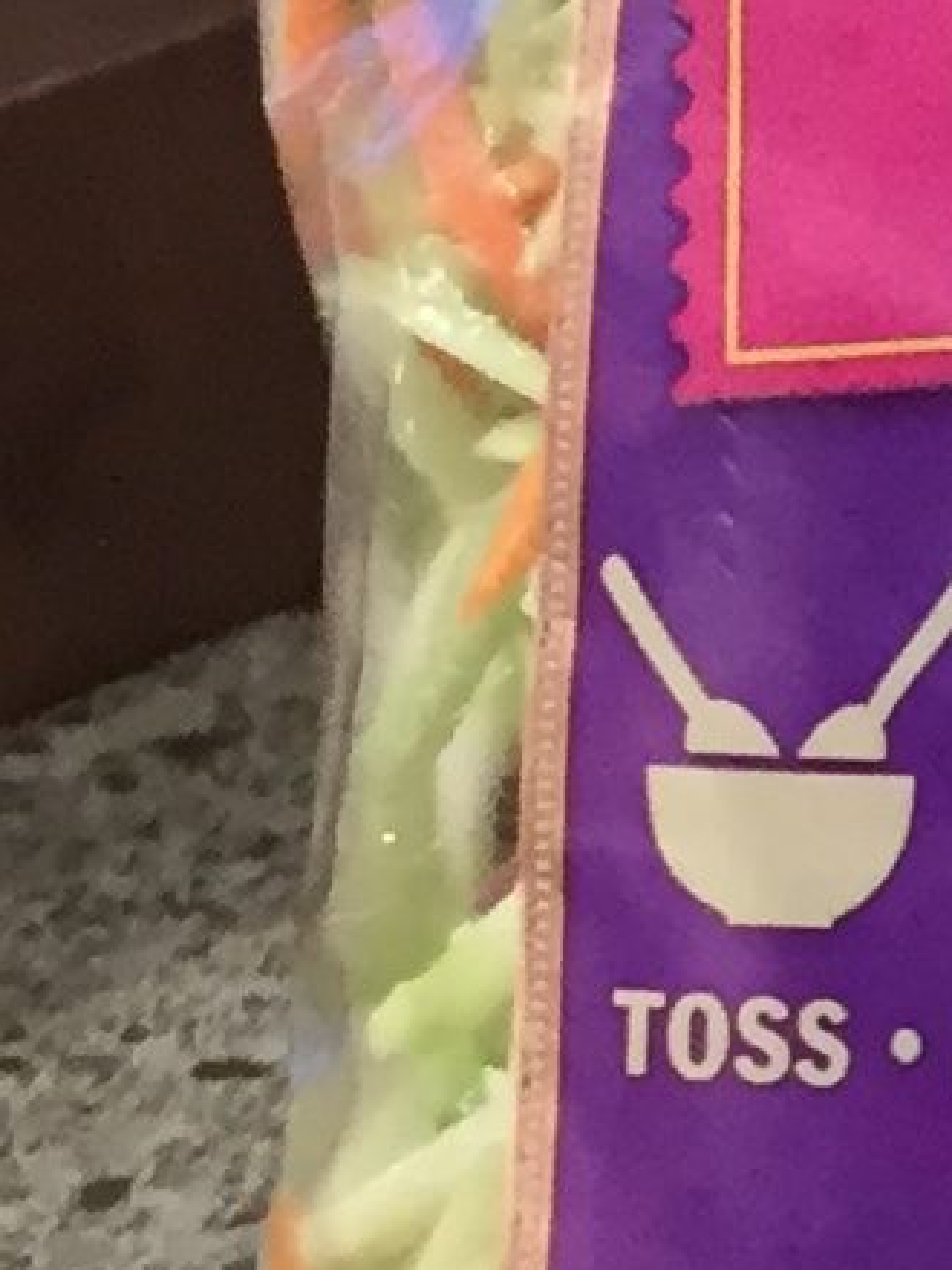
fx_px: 7884
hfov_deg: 6.3
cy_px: 2070
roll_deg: +1.0
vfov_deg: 8.9
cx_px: 2971
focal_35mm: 215
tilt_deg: -32.7
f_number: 2.2
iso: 40
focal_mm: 4.15
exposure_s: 1/30
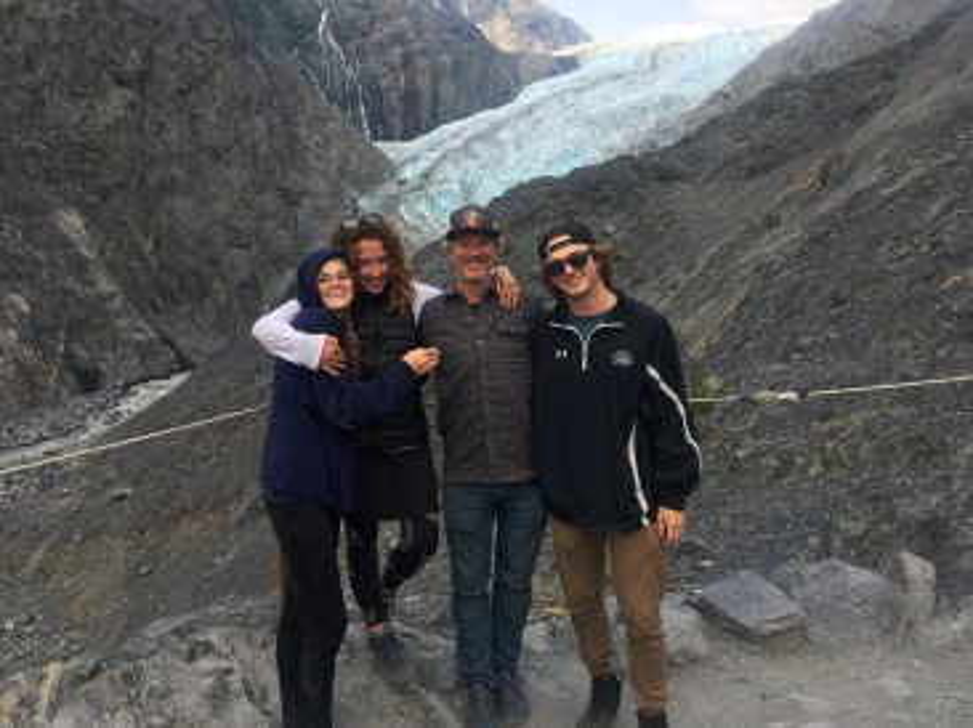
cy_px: 364
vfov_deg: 48.2
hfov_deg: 61.7
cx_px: 486
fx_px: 815
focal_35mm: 29
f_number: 2.2
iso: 25
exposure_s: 1/340
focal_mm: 4.15
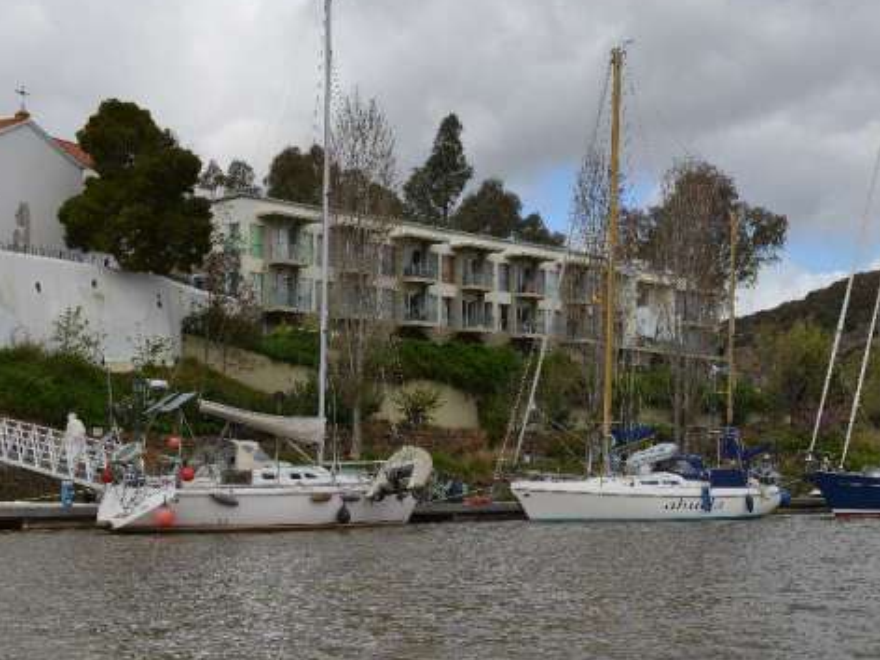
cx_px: 701
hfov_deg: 32.9
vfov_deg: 25.6
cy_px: 414
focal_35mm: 57
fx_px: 1449
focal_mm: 35
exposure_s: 1/320
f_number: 10
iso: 125
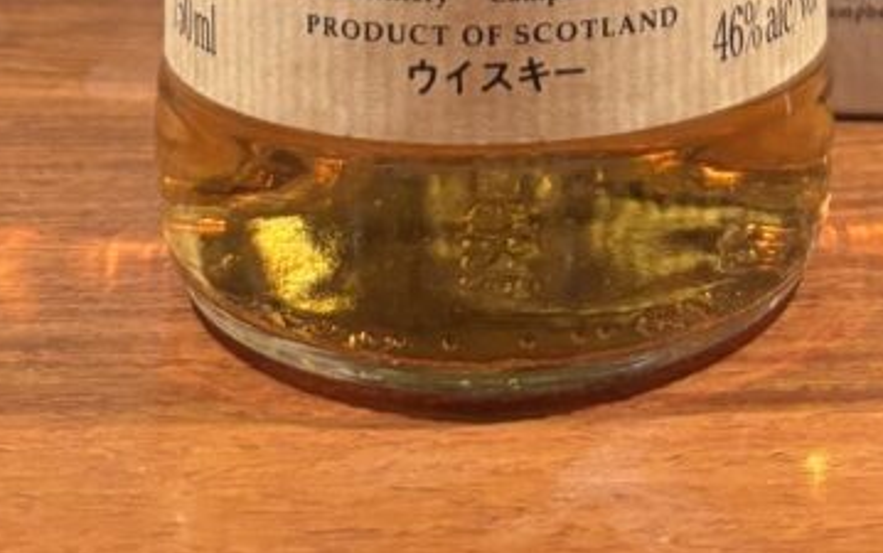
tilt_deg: +1.5
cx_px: 674
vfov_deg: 11.3
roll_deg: -0.5
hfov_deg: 22.3
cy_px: -868
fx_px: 2216
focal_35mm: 92
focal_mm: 5.96
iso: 500
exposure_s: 1/57
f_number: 1.6
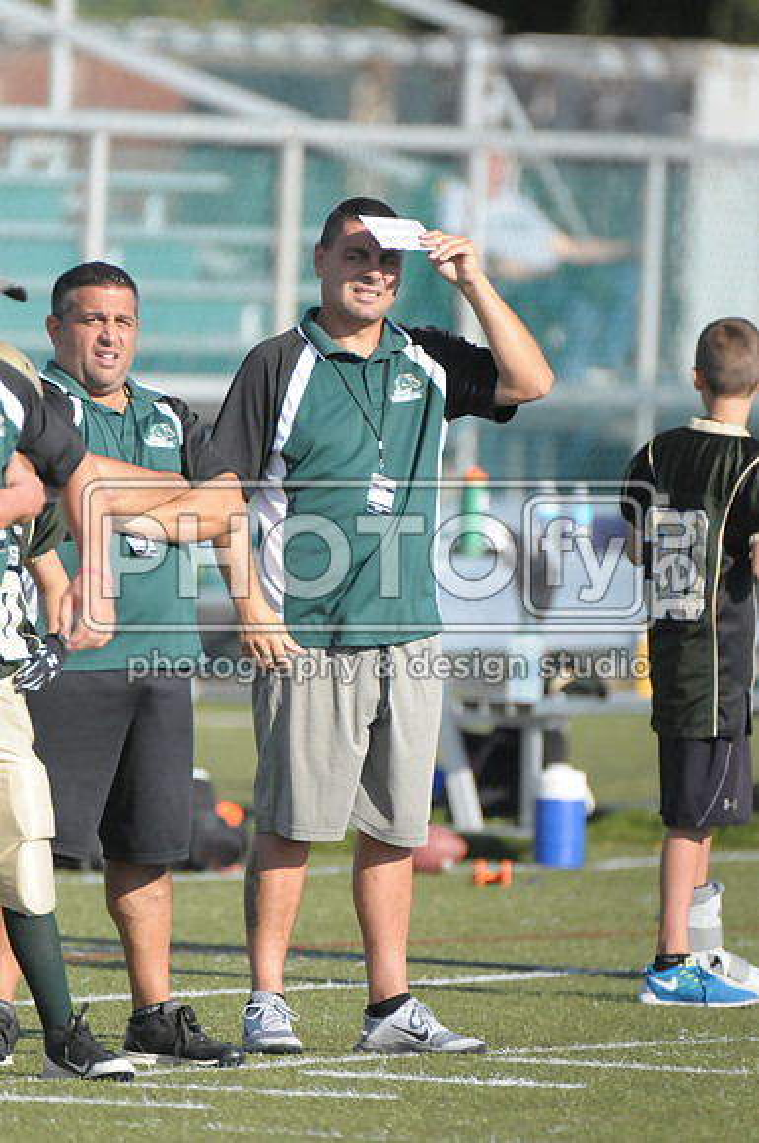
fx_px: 19030
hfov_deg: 2.3
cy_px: 572
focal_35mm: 600
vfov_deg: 3.4
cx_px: 380
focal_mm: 400
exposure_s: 1/8000
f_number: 4
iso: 1600
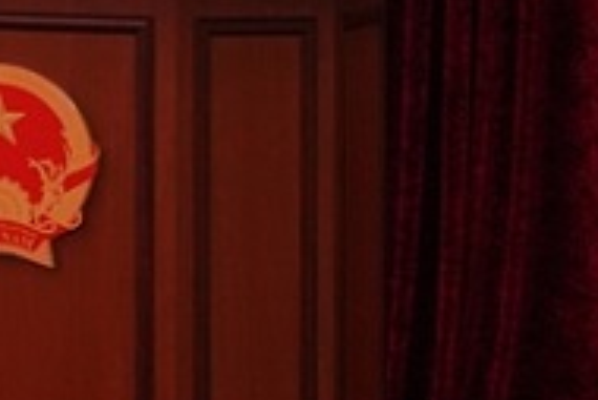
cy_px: -469
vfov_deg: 5.2
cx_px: -955
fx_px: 4272
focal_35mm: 257
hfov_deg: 7.4
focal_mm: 49
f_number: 4
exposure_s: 1/160
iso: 3200
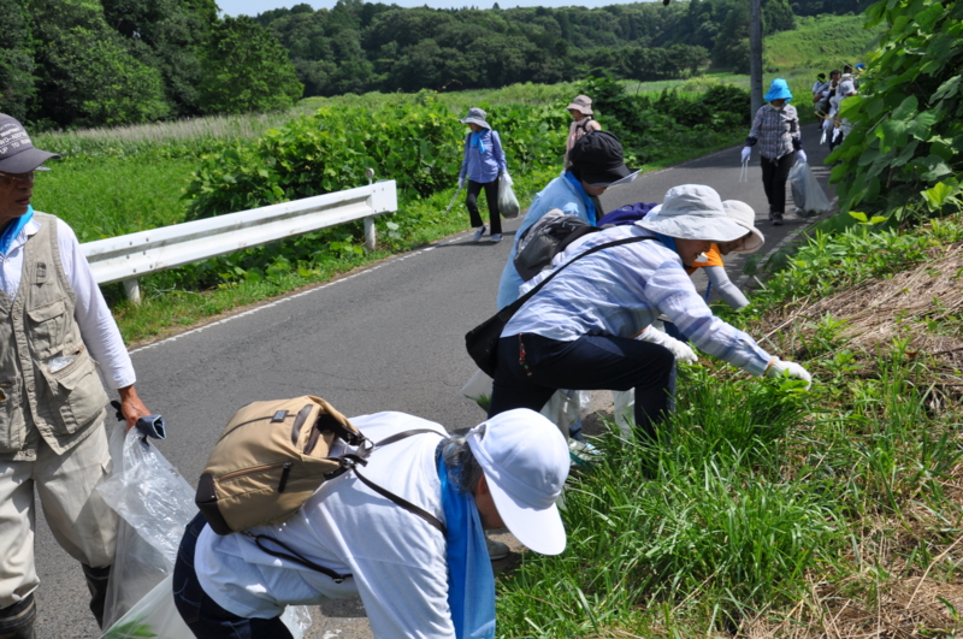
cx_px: 482
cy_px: 320
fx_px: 1162
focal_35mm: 44
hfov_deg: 45.0
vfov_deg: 30.8
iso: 200
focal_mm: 29
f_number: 10
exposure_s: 1/400
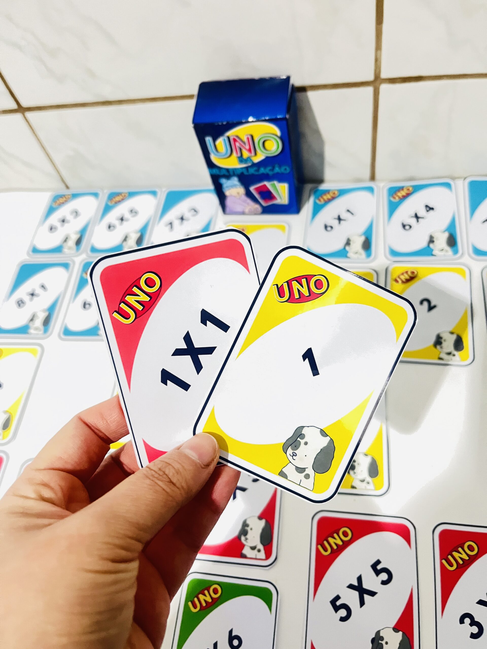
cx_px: 244
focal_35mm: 26
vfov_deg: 67.3
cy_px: 324
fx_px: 488
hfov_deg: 53.1
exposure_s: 1/20
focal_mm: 5.1
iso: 1000
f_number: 1.6
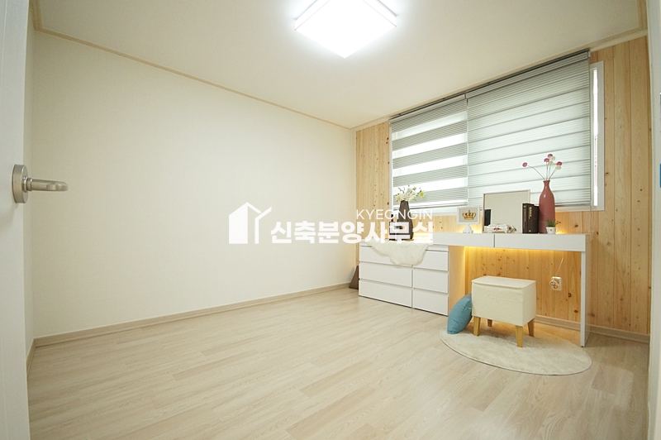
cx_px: 330
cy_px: 220
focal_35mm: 15
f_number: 5.6
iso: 1600
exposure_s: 1/100
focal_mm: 10
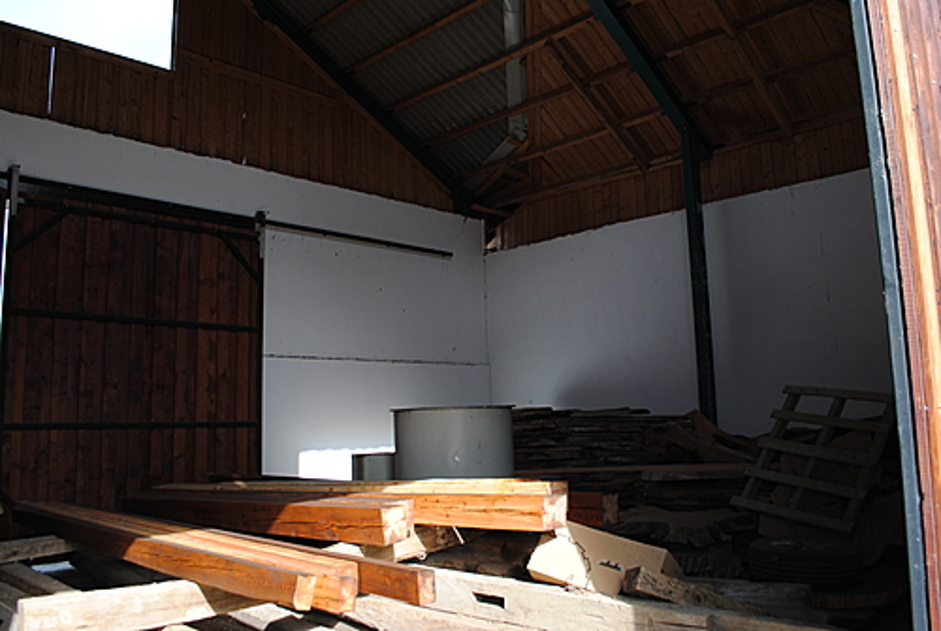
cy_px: 316
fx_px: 707
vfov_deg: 48.1
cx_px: 470
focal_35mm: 27
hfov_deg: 67.3
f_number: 6.3
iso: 100
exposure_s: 1/160
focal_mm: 18
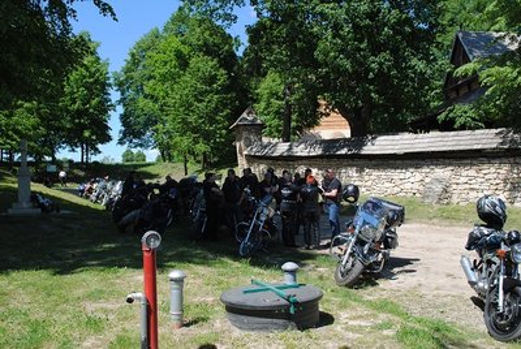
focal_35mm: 36
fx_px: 522
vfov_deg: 37.0
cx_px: 260
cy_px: 174
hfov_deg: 53.1
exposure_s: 1/200
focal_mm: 24
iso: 100
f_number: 7.1
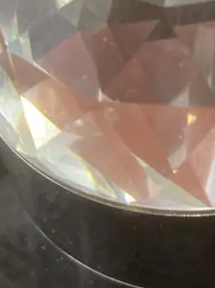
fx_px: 796
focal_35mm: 96
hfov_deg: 15.3
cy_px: 48
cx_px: 163
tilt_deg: -47.0
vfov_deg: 20.2
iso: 160
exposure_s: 1/50
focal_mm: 3.99
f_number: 1.8
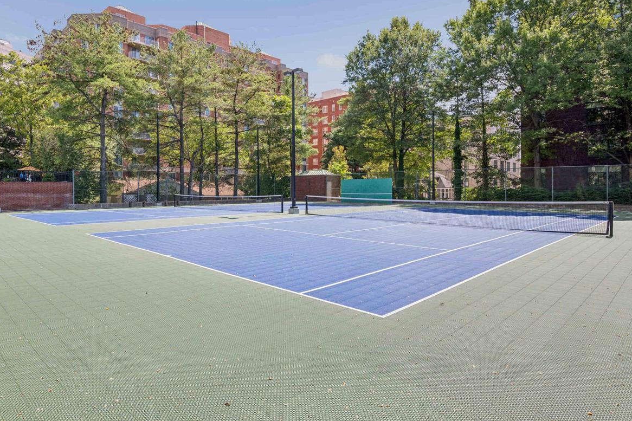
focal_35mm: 22
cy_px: 171
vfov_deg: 57.7
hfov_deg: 79.0
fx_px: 379
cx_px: 265
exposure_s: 1/250
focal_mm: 17.5
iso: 100
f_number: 7.1
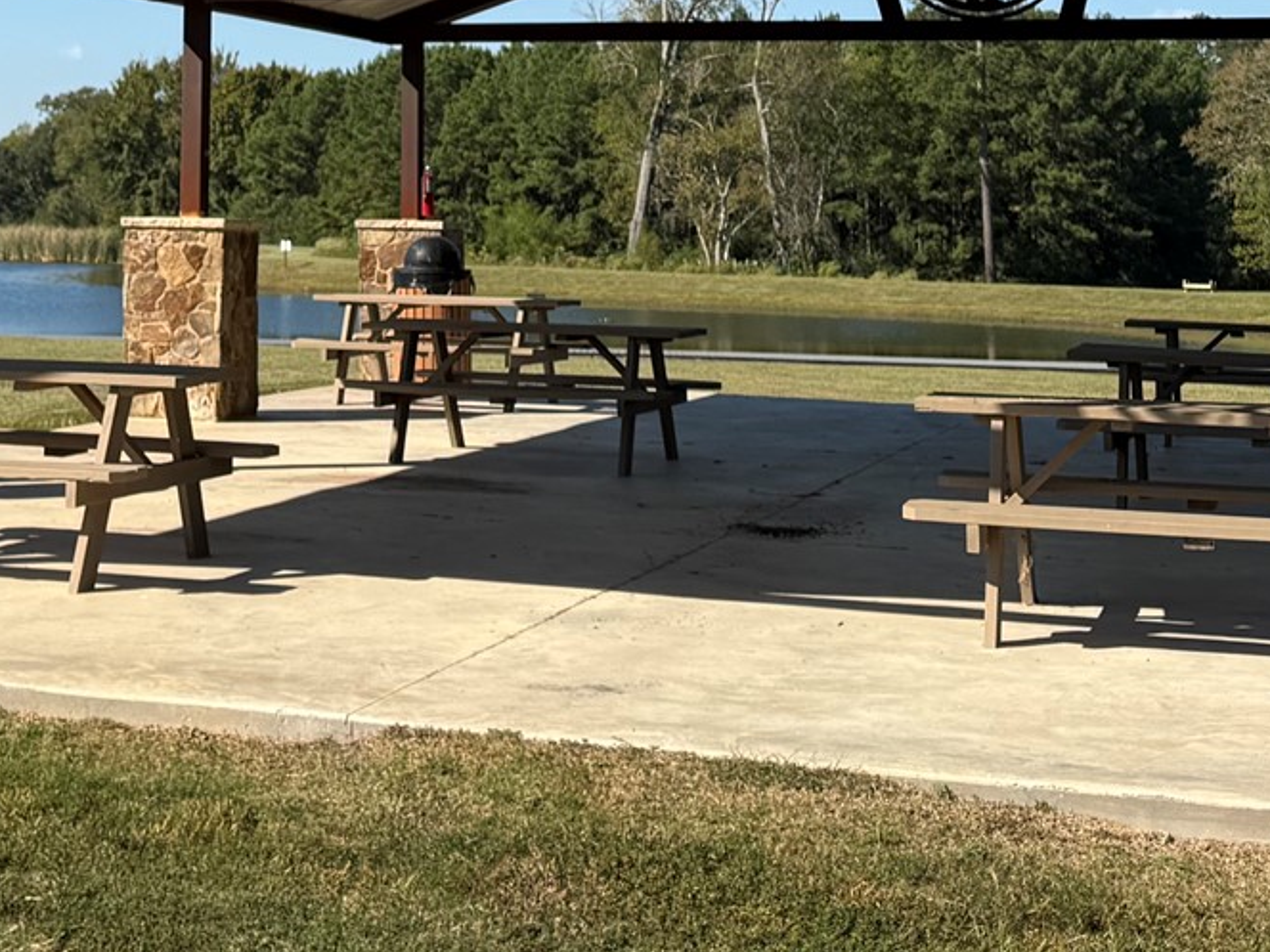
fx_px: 2715
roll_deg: -0.7
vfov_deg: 18.9
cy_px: -180
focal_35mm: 74
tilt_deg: +8.5
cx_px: 193
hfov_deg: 25.7
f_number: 1.78
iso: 80
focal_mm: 6.76
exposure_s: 1/3759
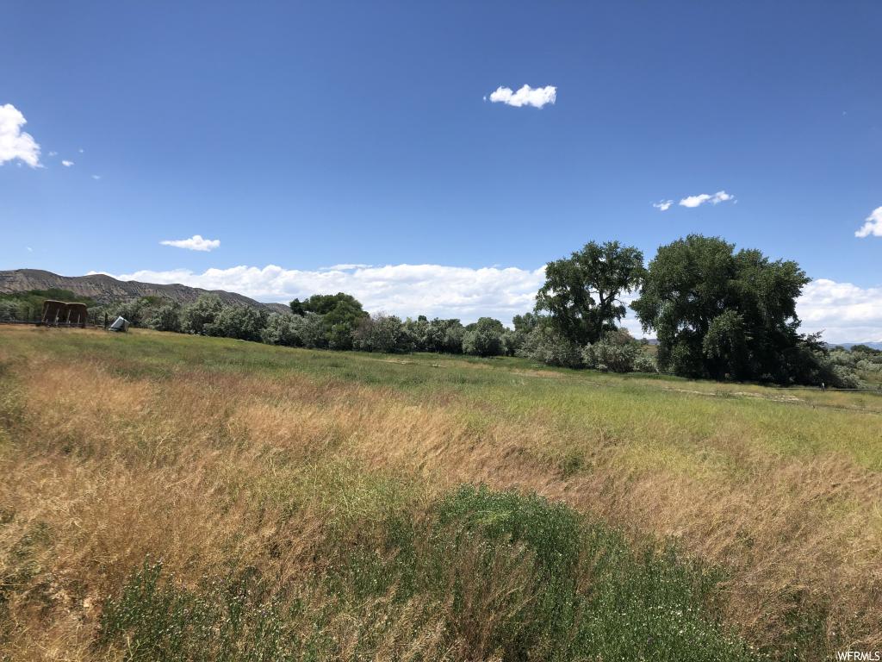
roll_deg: -1.5
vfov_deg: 49.7
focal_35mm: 28
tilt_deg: +2.7
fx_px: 713
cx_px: 441
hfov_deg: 63.4
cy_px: 331
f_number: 1.8
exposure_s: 1/2558
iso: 20
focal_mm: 3.99
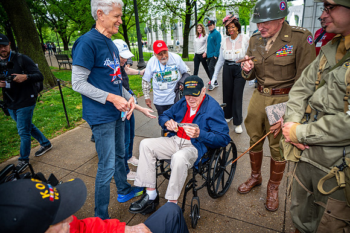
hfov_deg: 73.8
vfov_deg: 53.1
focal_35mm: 24
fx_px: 233
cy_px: 116
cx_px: 175
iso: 140
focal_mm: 24
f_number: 4
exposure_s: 1/60
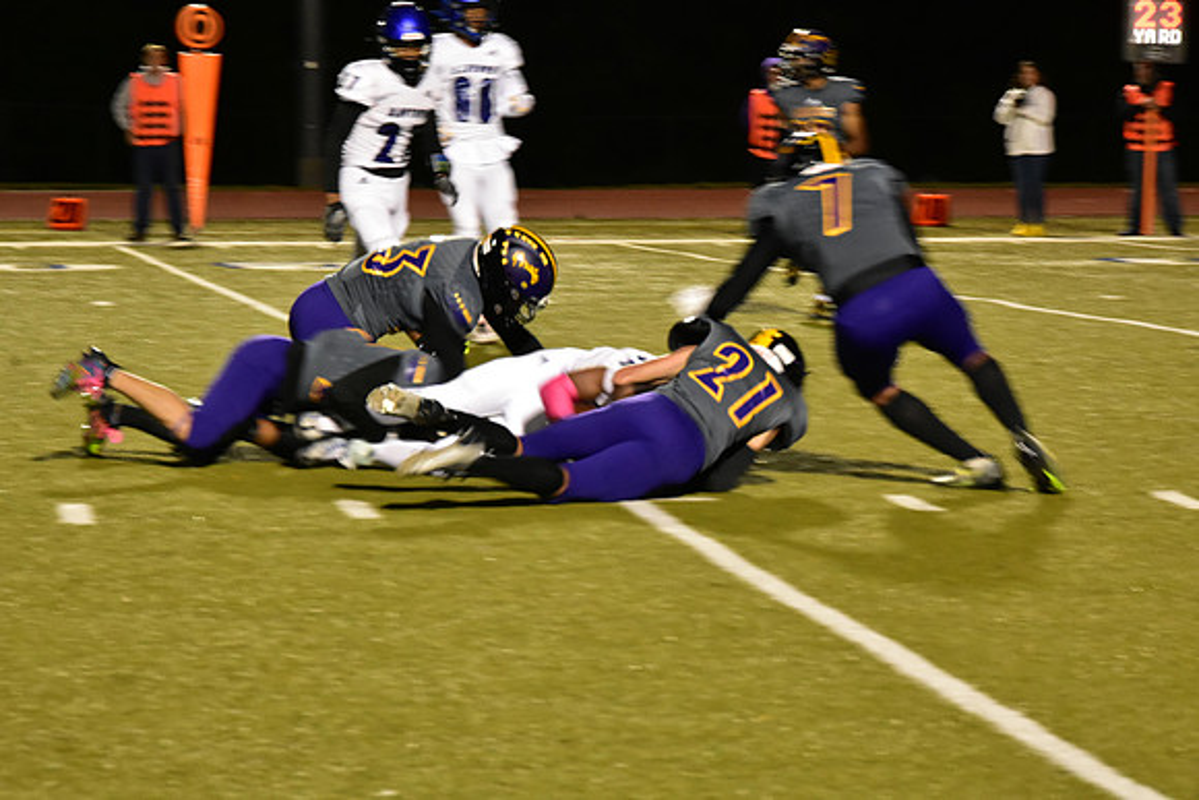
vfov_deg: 8.7
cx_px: 600
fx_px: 5247
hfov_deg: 13.0
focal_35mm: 158
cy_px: 400
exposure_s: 1/60
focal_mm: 105
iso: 5000
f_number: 11
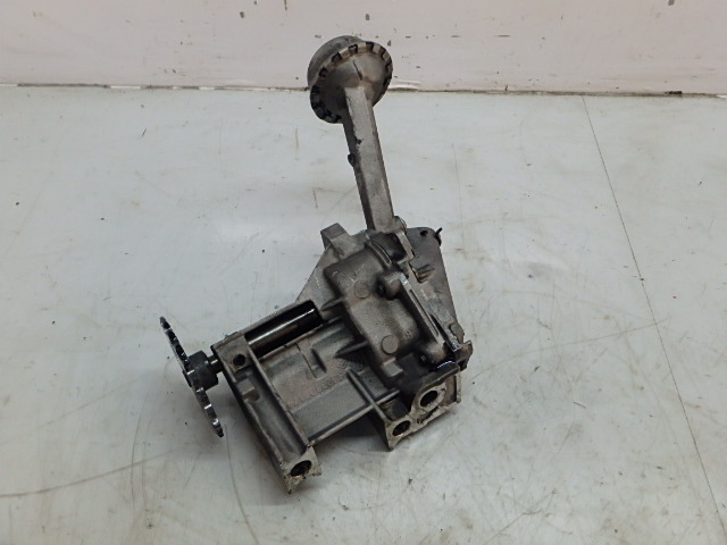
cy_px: 272
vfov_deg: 41.8
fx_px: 714
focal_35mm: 34
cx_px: 364
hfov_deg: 54.0
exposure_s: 1/40
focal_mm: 6
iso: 320
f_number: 4.9
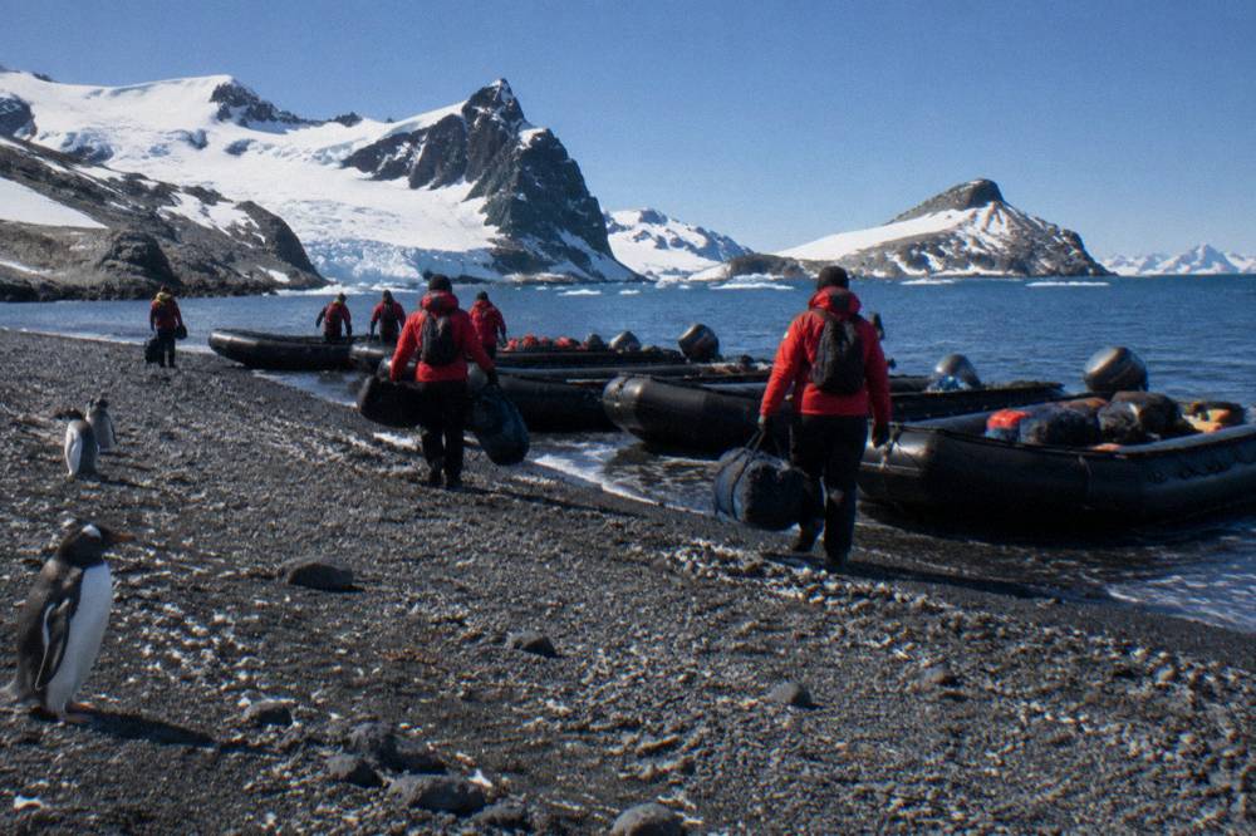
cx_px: 628
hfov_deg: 40.4
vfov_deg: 27.5
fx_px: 1709
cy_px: 418
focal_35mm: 49
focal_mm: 49
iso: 200
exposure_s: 1/250
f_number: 6.3
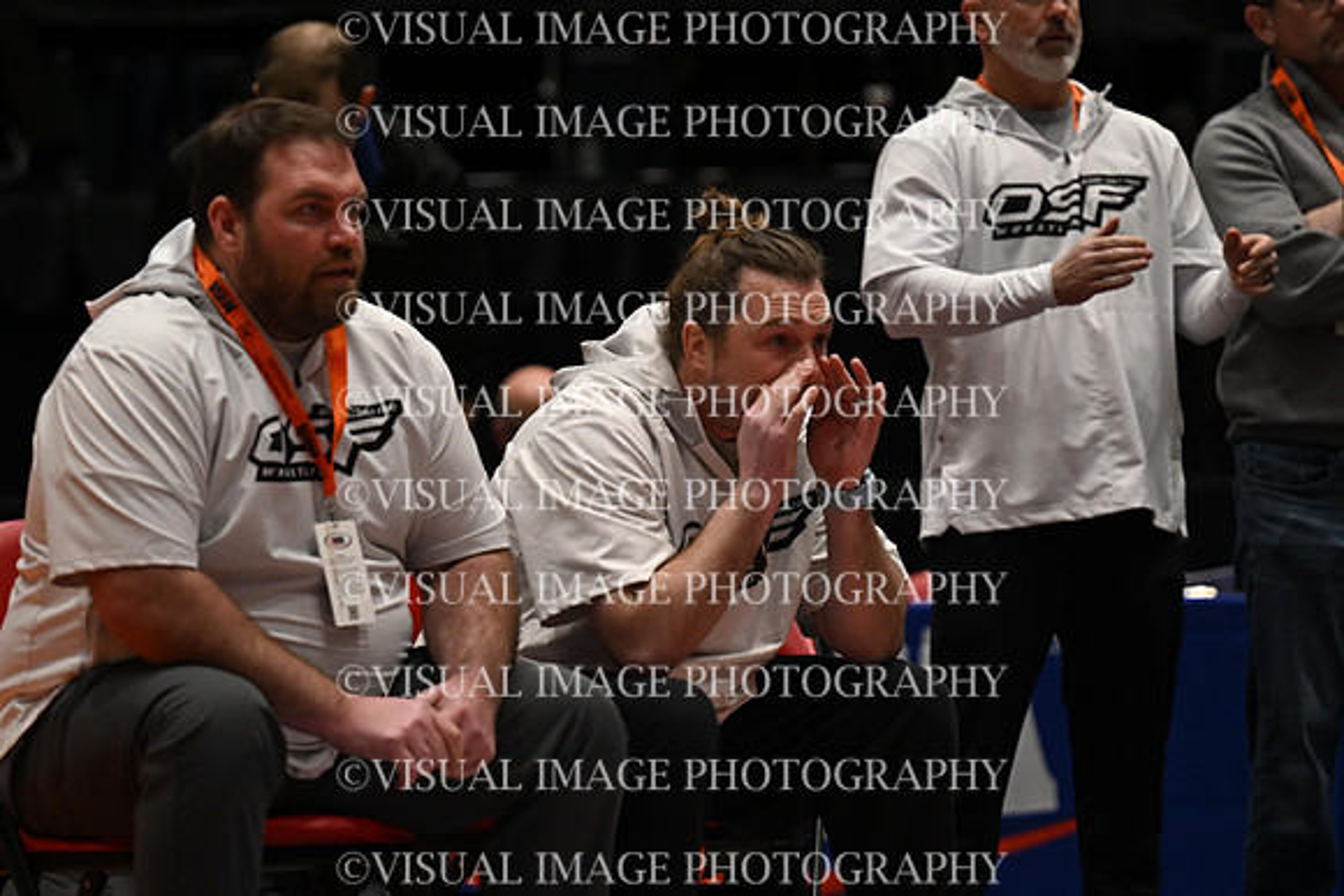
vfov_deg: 5.7
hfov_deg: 8.6
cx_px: 672
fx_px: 8962
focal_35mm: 240
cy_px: 448
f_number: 2.8
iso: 2000
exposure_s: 1/960
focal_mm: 160
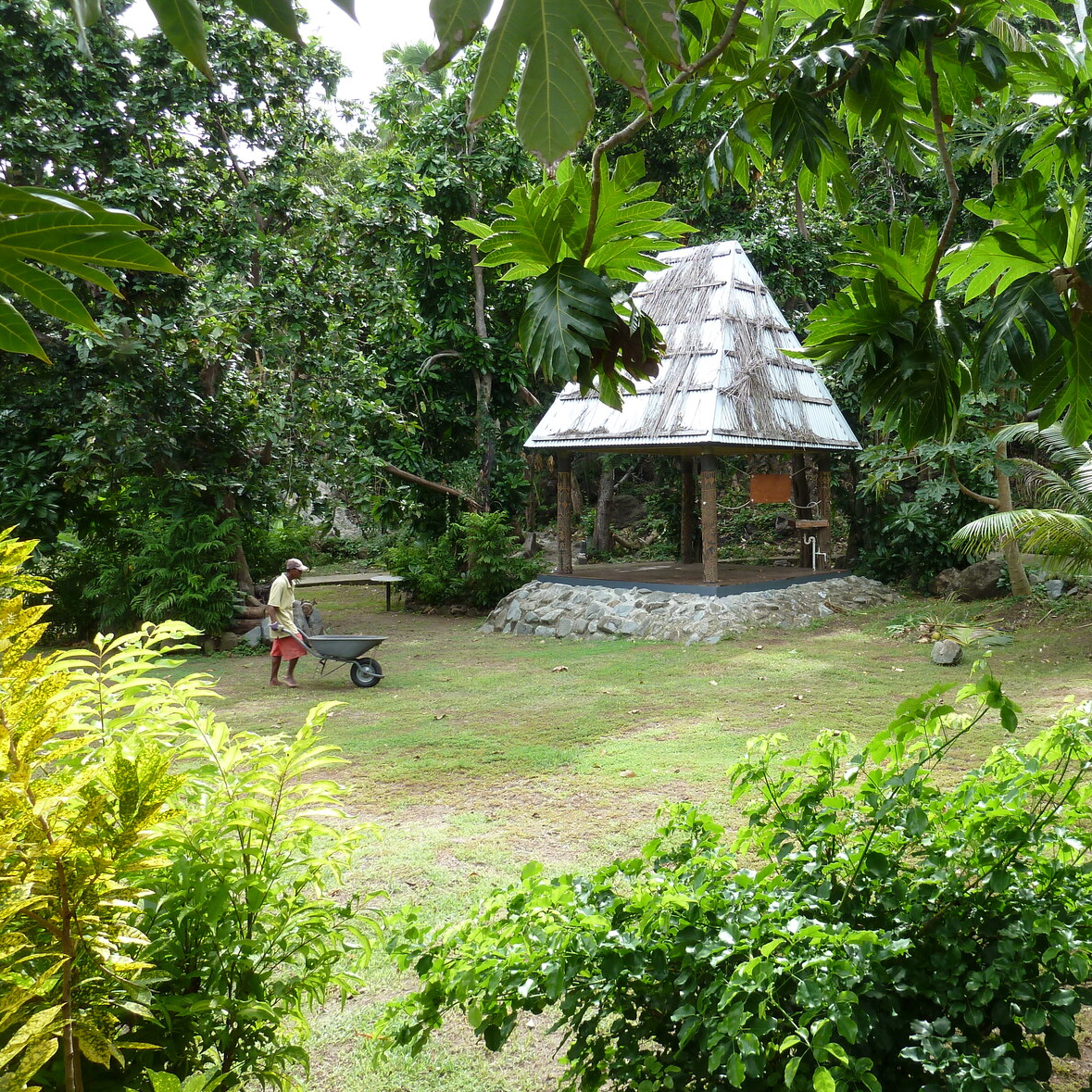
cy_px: 542
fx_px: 1071
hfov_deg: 52.9
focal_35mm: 30
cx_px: 738
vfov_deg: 54.0
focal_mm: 4.1
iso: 80
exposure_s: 1/125
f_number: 3.5
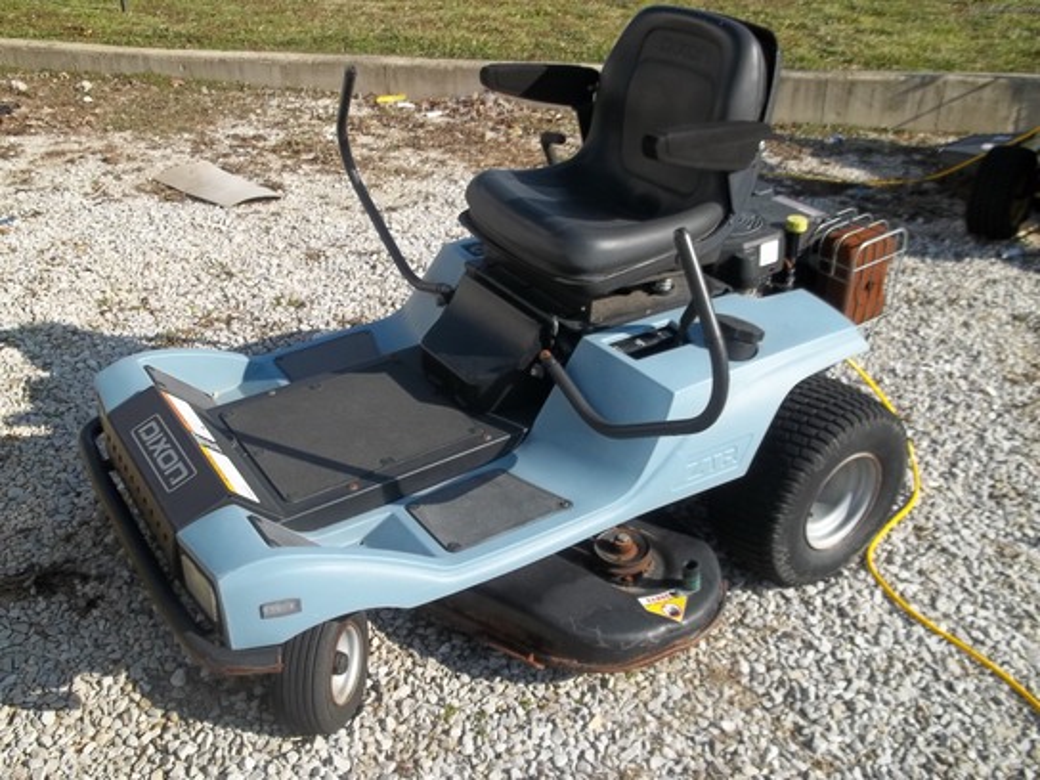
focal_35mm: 33
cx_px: 520
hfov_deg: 55.4
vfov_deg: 42.9
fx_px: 991
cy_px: 390
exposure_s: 1/125
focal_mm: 5.9
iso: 64
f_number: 8
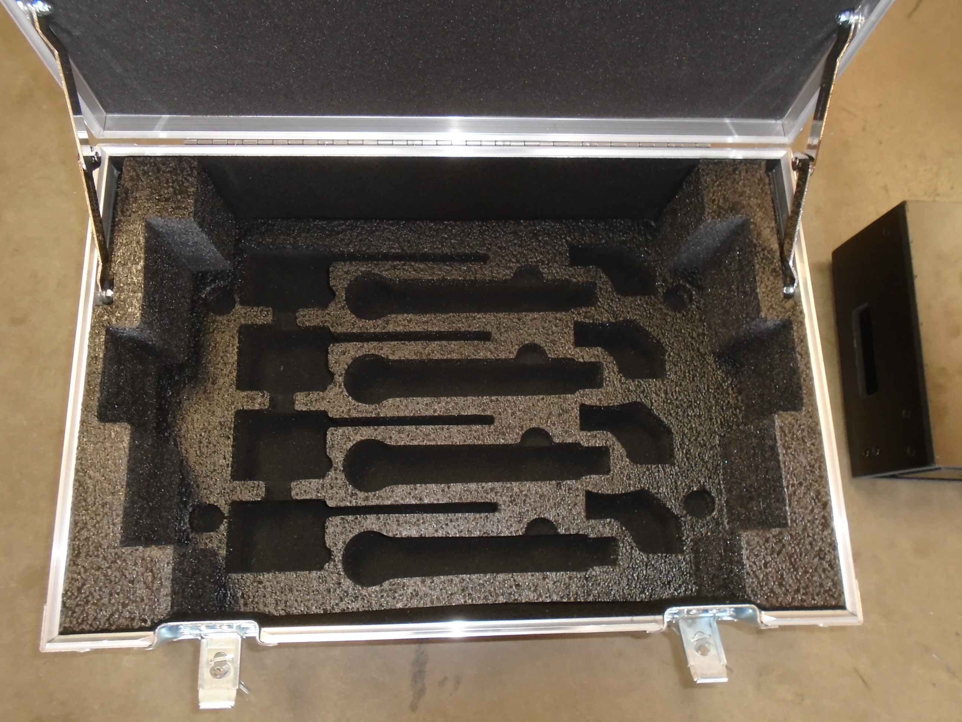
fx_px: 723
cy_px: 361
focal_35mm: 26
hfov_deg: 67.3
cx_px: 481
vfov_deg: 53.1
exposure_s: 1/30
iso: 200
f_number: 3.2
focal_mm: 4.6
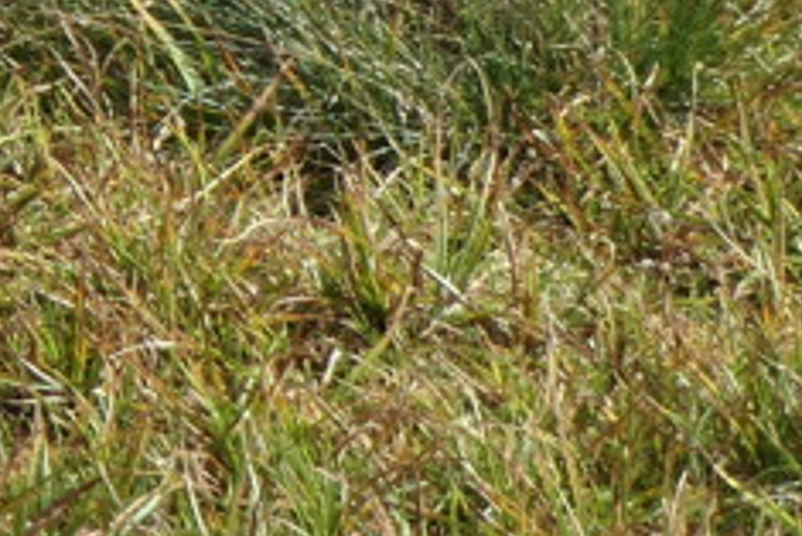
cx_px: -983
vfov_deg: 8.3
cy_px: -734
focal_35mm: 153
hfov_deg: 11.5
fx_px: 3410
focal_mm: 8.8
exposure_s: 1/800
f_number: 5.6
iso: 200
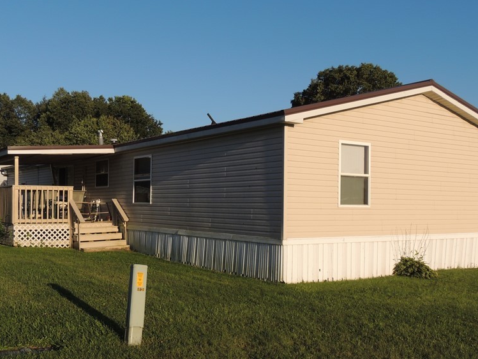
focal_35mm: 41
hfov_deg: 45.8
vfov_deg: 35.1
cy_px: 202
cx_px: 232
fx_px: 566
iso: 100
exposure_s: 1/1250
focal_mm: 5.3
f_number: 3.5
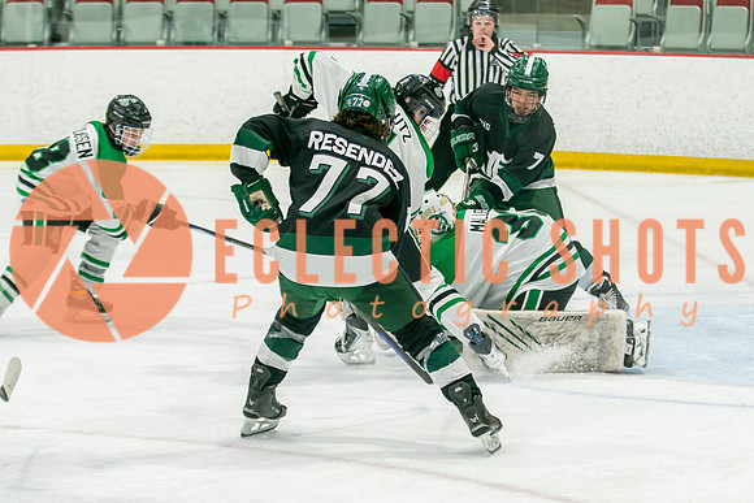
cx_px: 426
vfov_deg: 9.5
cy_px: 271
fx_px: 3037
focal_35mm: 145
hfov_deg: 14.1
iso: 800
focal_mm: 70
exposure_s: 1/640
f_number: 3.2
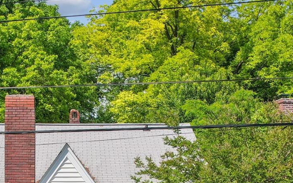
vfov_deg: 19.0
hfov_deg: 31.5
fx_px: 511
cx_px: 76
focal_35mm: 64
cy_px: 227
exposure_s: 1/160
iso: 100
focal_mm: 8.4
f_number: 2.8
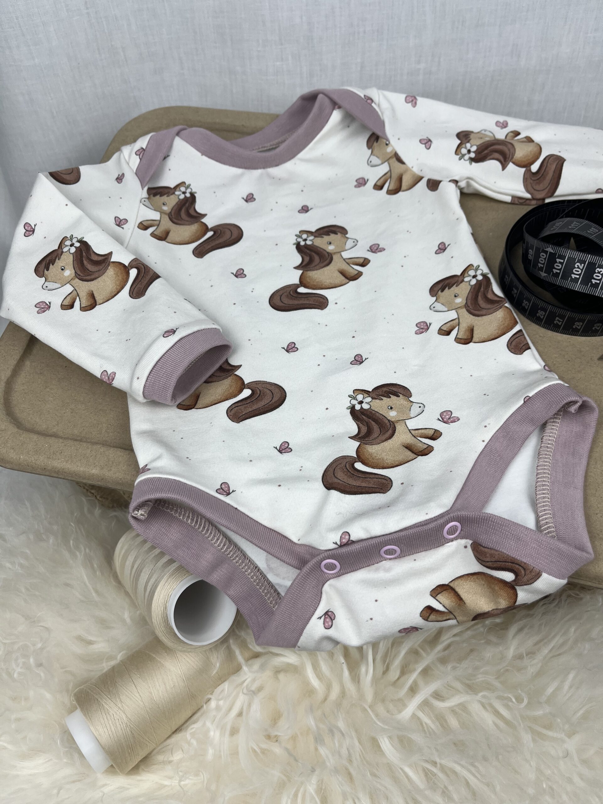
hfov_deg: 53.1
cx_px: 302
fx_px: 604
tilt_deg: -52.5
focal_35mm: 26
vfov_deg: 67.3
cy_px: 402
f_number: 1.6
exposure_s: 1/259
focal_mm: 5.1
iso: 40
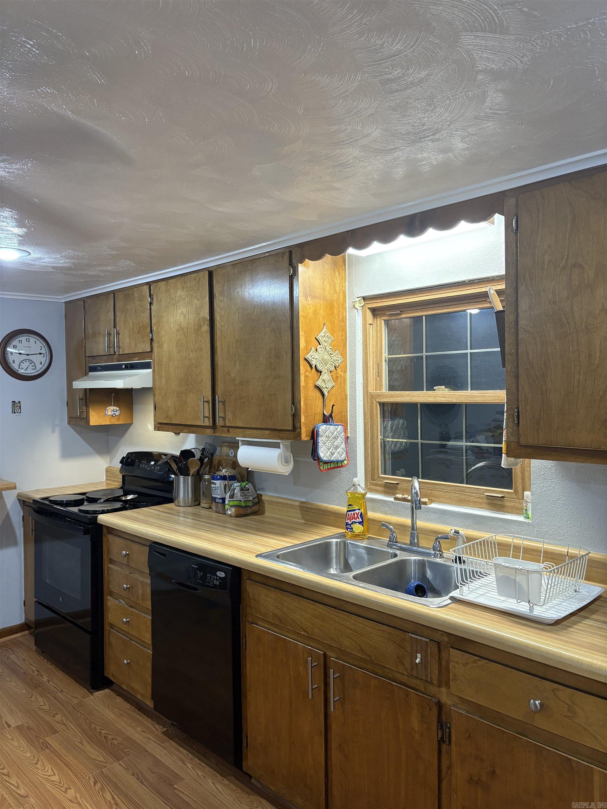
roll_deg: +1.1
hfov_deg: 53.1
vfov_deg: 67.3
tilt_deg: -0.3
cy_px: 404
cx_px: 304
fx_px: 608
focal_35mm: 26
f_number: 1.6
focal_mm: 5.96
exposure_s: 1/60
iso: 160
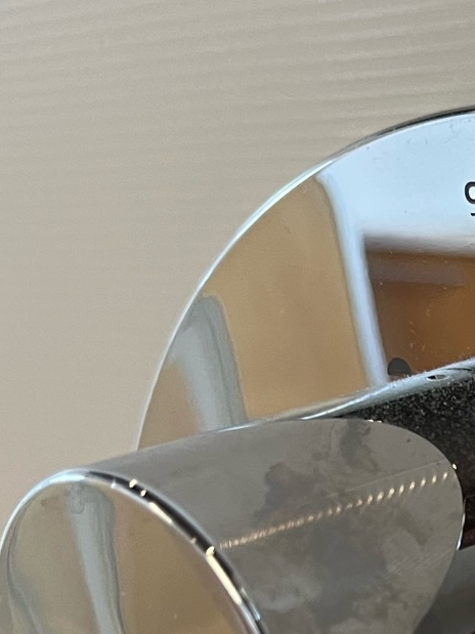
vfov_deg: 21.0
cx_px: 618
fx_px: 1574
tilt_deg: -24.1
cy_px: 783
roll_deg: +6.2
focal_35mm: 86
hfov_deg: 16.2
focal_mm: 5.1
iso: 160
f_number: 1.6
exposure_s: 1/50
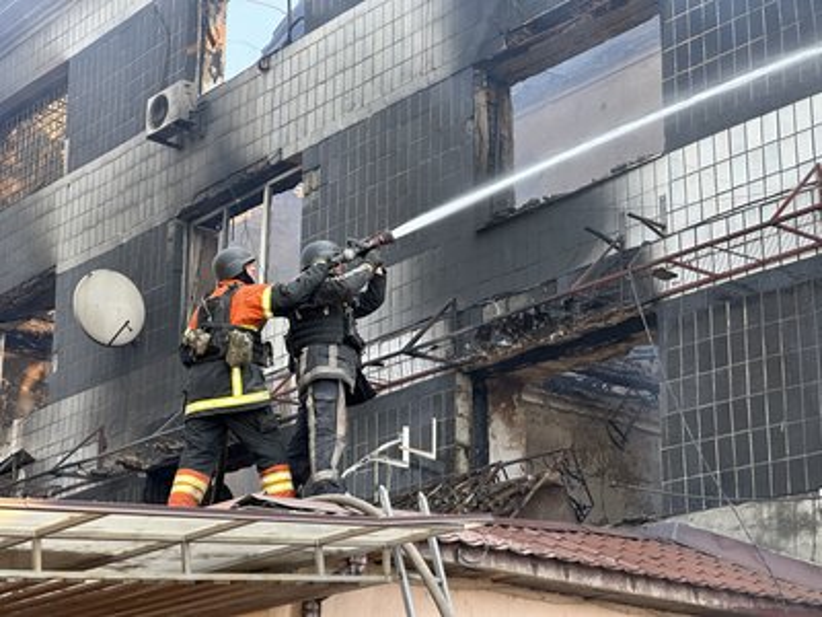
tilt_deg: +19.0
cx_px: 411
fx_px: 1828
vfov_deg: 19.1
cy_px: 308
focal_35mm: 77
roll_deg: -0.4
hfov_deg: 25.3
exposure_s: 1/99
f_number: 2.8
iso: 32
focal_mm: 9
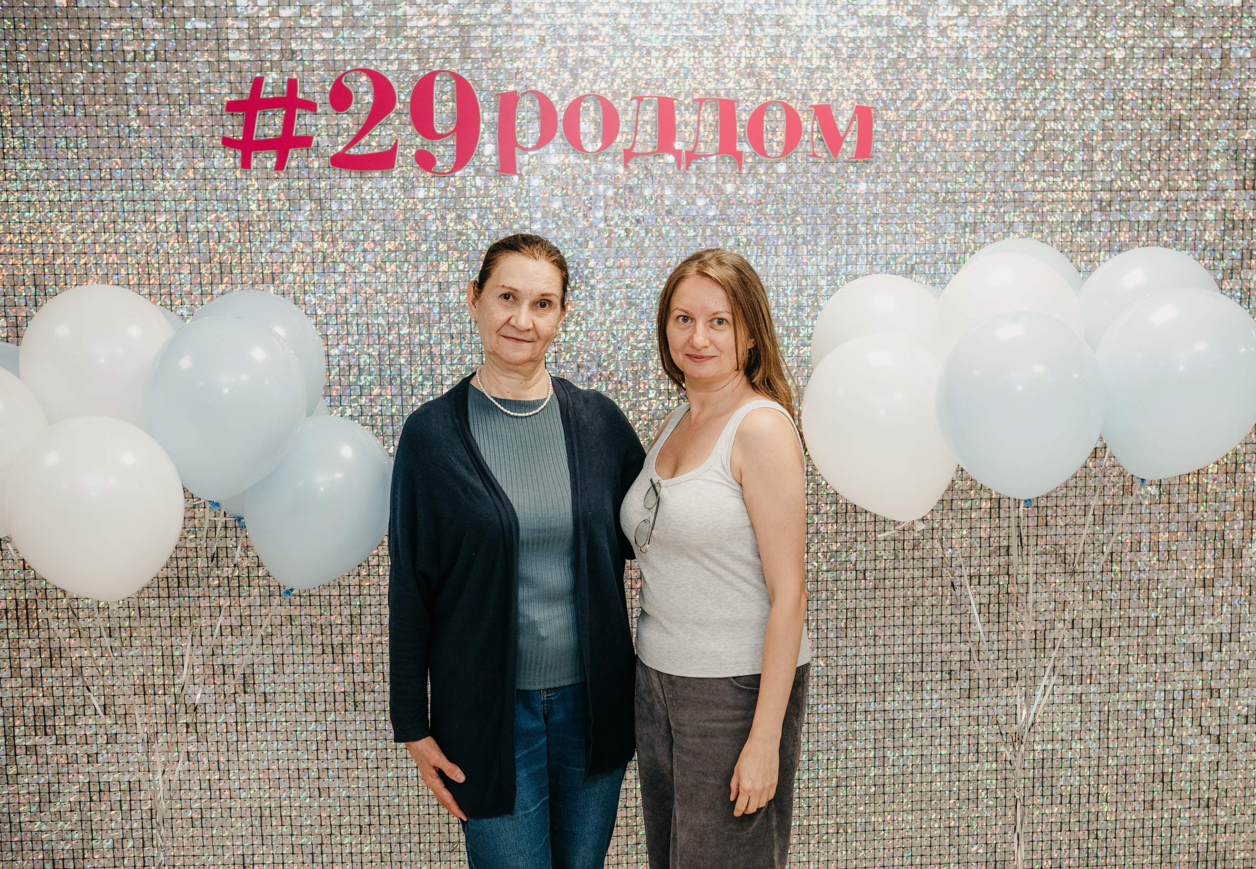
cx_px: 711
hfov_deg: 43.0
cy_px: 462
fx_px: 1592
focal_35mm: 45
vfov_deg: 30.5
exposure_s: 1/160
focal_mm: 40
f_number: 4
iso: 400
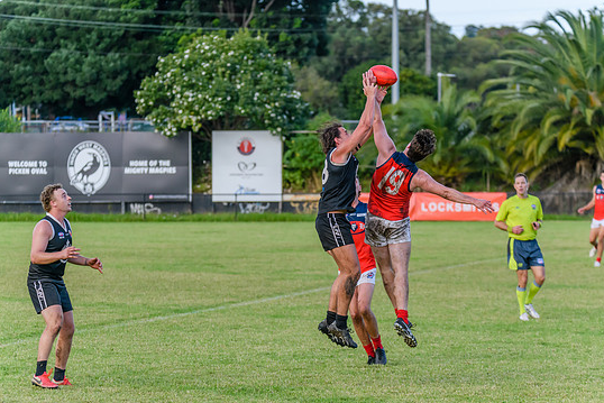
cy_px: 198
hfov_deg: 8.9
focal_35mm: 231
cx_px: 313
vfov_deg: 6.0
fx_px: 3876
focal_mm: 200
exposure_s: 1/2000
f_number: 5.3
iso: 1600
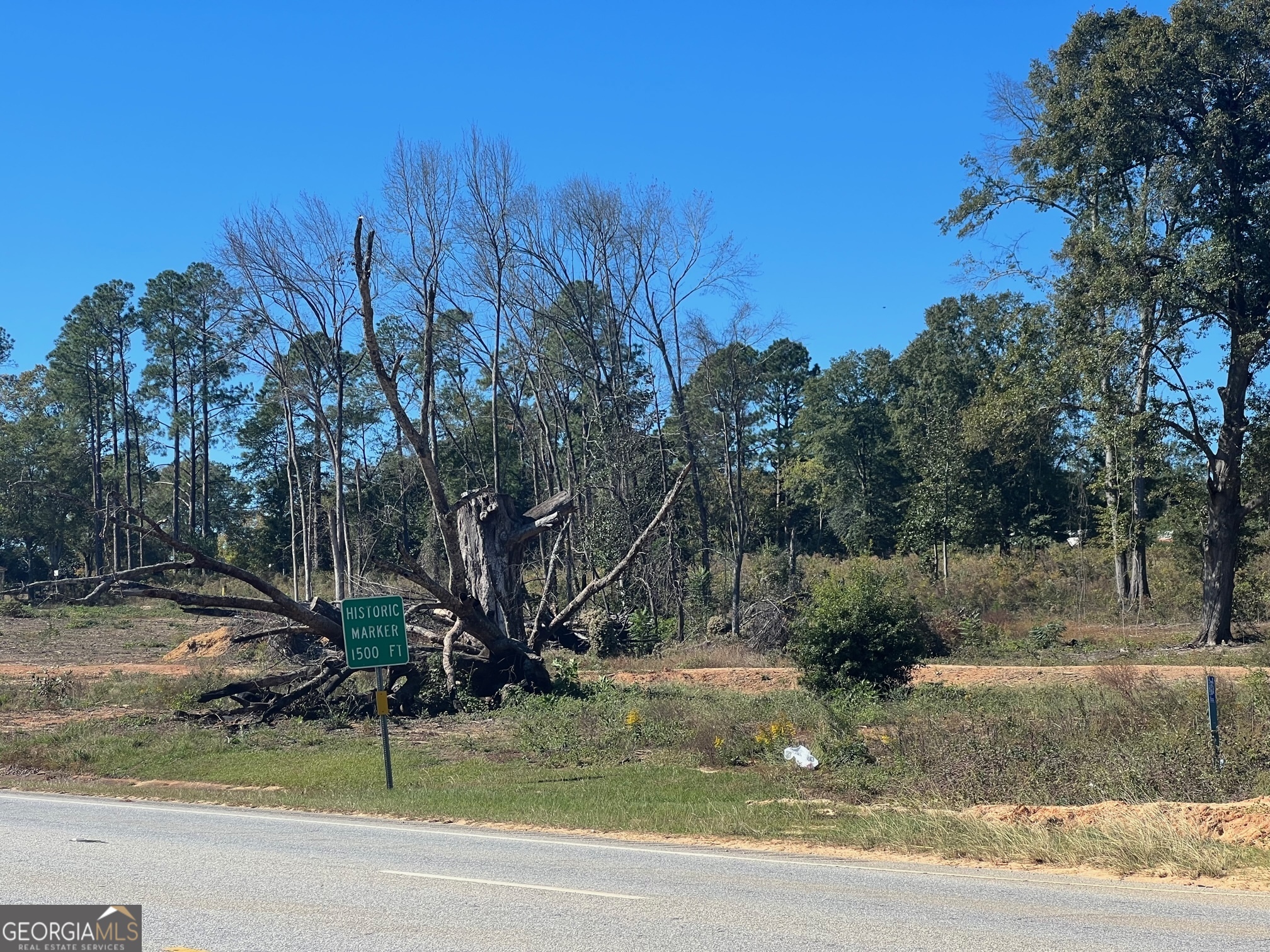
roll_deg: +1.4
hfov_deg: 25.3
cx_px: 635
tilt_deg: +5.2
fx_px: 2825
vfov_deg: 19.1
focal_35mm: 77
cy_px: 476
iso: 32
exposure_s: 1/657
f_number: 2.8
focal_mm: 9
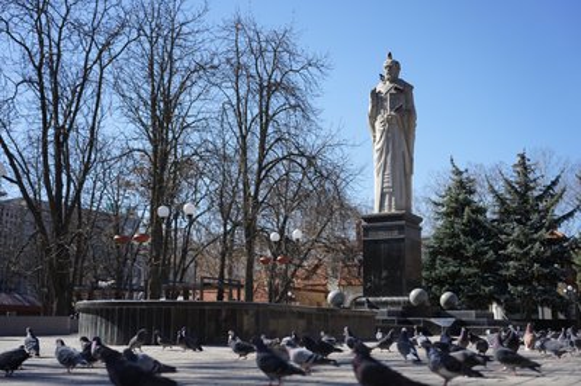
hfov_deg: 45.5
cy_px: 193
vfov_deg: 31.1
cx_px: 290
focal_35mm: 43
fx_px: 693
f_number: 2.8
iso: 100
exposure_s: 1/1250
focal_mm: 43
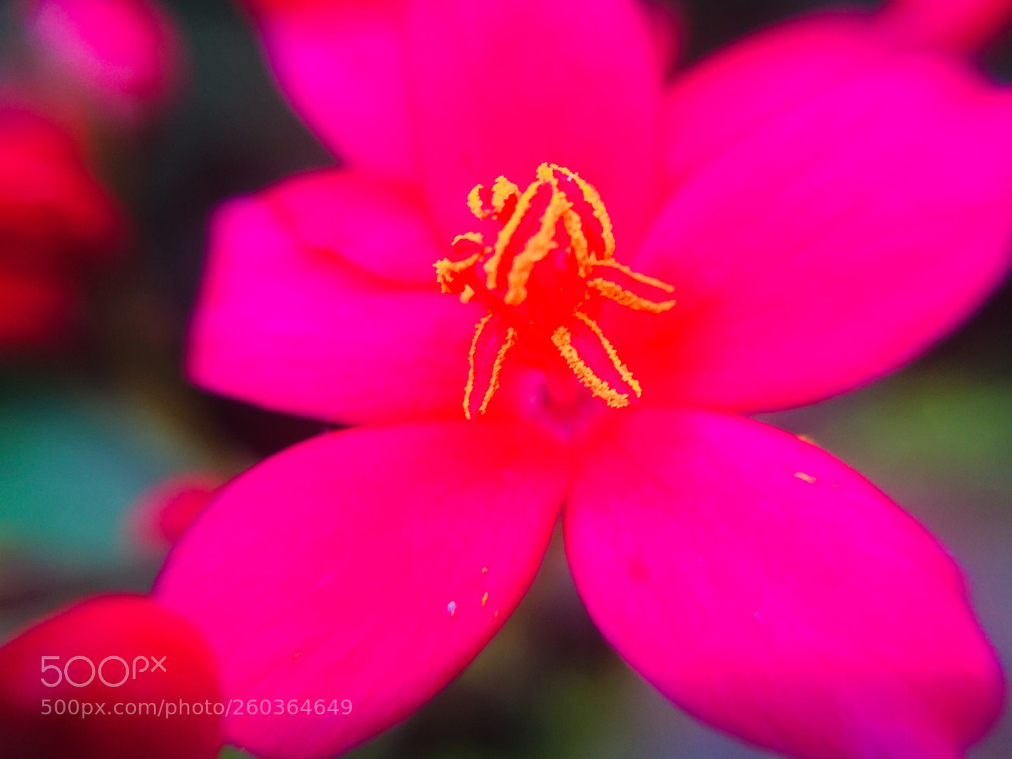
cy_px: 355
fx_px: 906
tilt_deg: -40.0
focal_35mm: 31
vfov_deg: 45.4
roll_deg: -0.5
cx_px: 539
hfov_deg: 58.3
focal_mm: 4.15
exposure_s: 1/50
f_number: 2.2
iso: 25
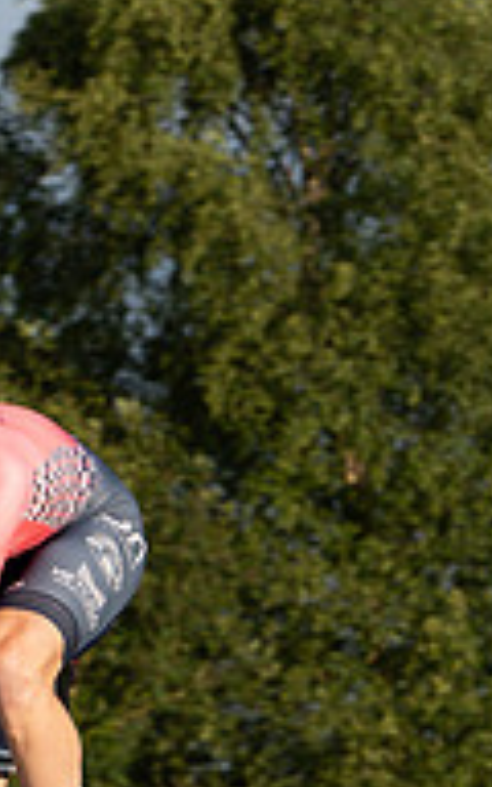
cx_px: -38
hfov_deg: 4.7
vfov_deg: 7.5
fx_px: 6007
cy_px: 807
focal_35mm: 280
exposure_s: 1/640
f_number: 4
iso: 125
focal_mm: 74
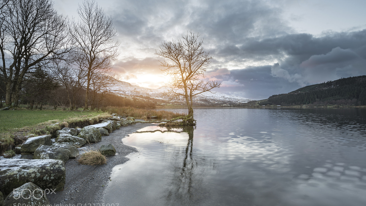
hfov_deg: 89.6
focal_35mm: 19
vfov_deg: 58.3
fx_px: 184
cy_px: 101
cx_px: 183
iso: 100
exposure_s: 1/3
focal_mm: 18
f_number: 16
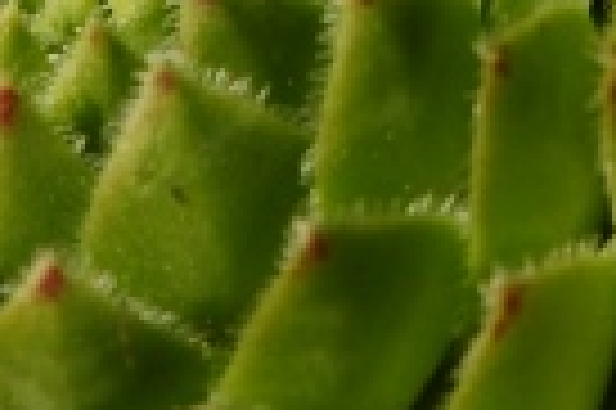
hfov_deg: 2.8
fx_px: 12765
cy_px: -451
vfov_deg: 1.8
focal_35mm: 747
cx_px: 594
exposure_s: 1/250
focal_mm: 85
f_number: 9
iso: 100
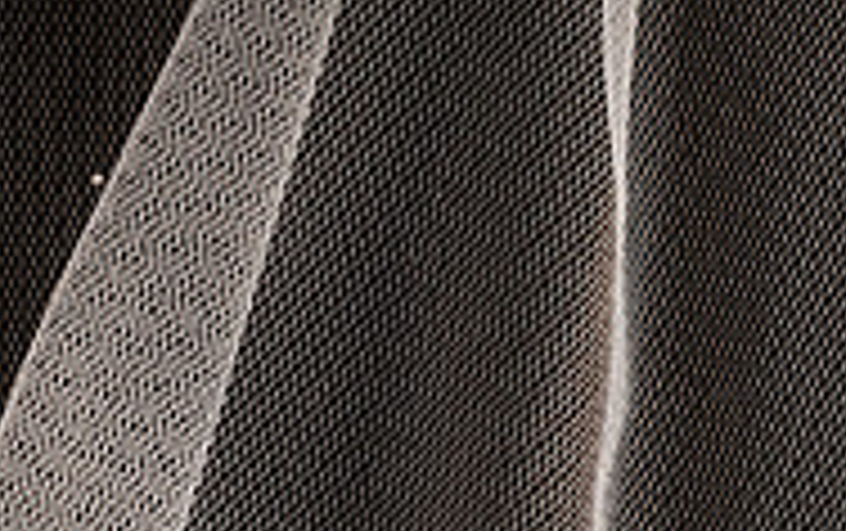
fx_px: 5078
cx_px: 1071
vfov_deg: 5.9
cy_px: 781
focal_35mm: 220
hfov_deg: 9.4
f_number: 3.2
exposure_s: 1/250
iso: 800
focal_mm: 70
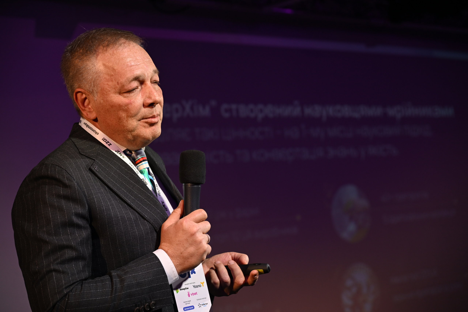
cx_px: 234
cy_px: 156
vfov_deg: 19.5
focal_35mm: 70
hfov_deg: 28.8
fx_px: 910
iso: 500
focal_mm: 70
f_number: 4
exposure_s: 1/80
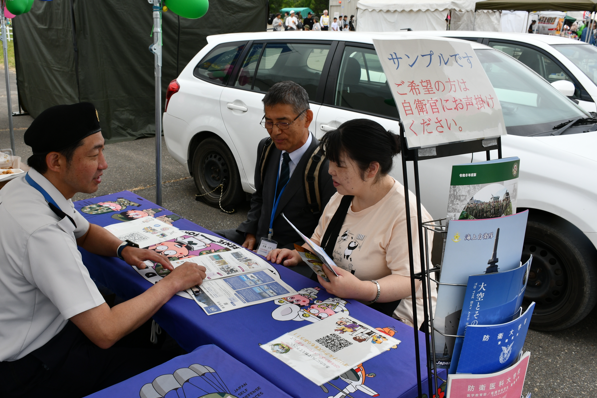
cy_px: 193
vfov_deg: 37.8
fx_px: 580
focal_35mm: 35
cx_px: 261
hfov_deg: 54.3
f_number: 8
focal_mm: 20
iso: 200
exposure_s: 1/250
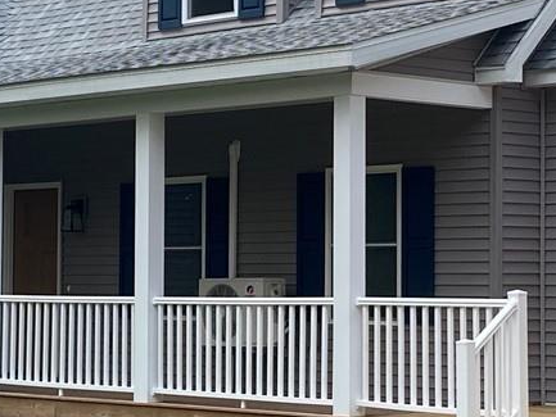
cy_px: 234
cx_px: 214
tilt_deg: +2.2
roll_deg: -0.5
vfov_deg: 12.1
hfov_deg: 16.0
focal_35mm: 123
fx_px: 1976
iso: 32
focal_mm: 4.25
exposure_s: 1/604
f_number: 1.8
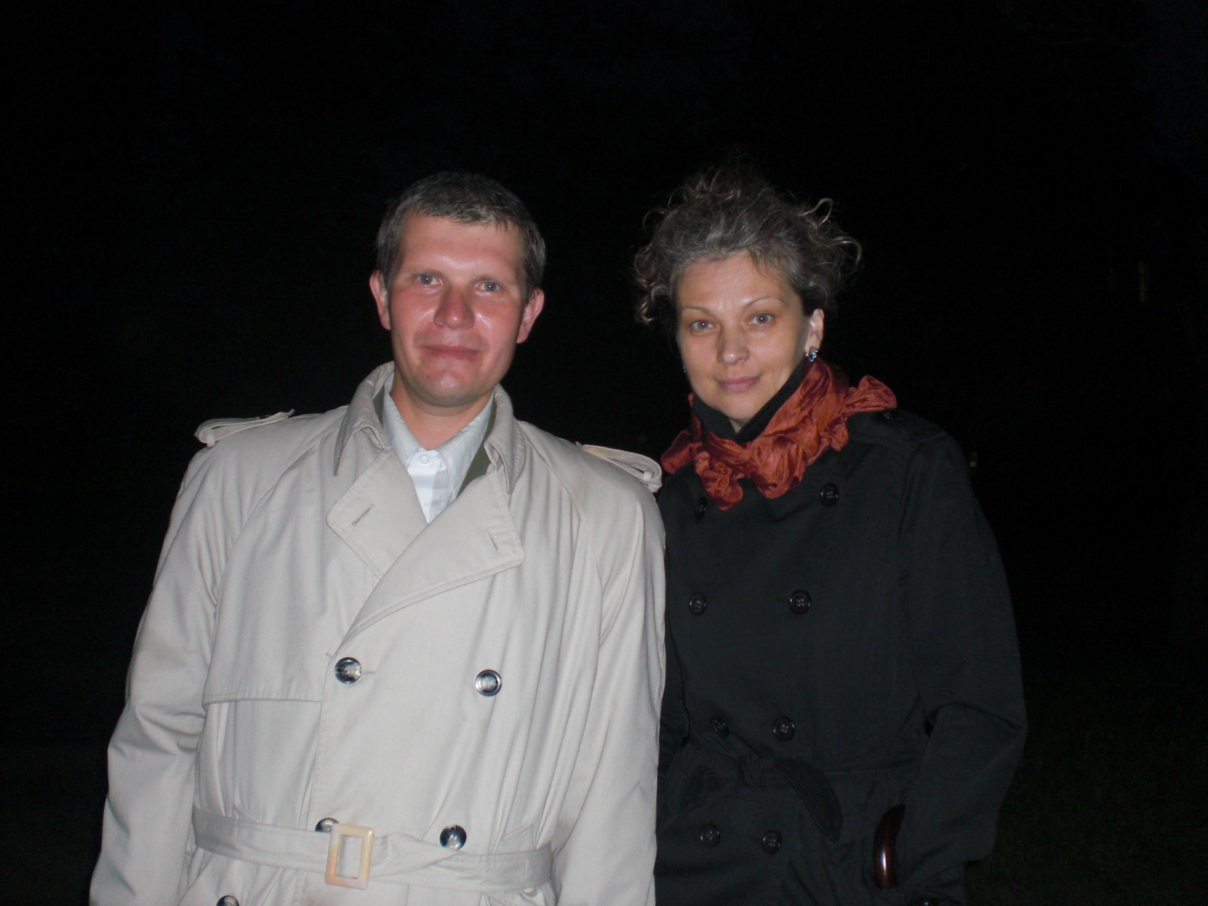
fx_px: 1326
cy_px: 453
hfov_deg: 49.0
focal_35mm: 38
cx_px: 604
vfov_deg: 37.7
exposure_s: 1/60
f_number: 3.1
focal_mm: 6.3
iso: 200
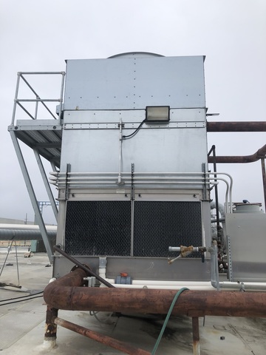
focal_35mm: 28
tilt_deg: +11.9
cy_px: 178
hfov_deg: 49.7
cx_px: 133
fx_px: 287
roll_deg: -1.5
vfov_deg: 63.4
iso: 20
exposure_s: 1/1171
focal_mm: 3.99
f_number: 1.8
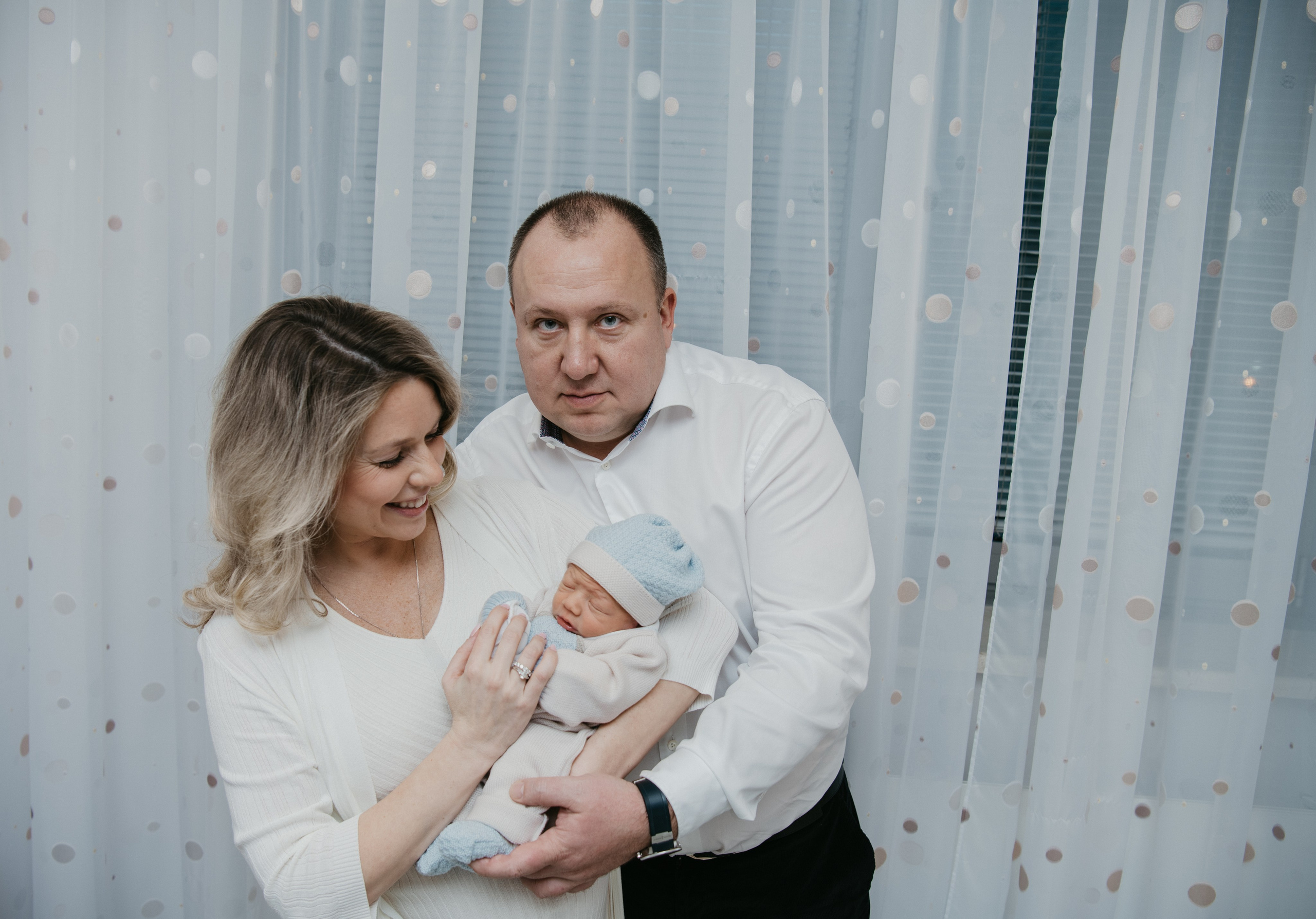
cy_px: 473
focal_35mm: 31
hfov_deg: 60.0
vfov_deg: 44.0
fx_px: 1139
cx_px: 607
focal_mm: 28
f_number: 4
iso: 80
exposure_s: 1/160
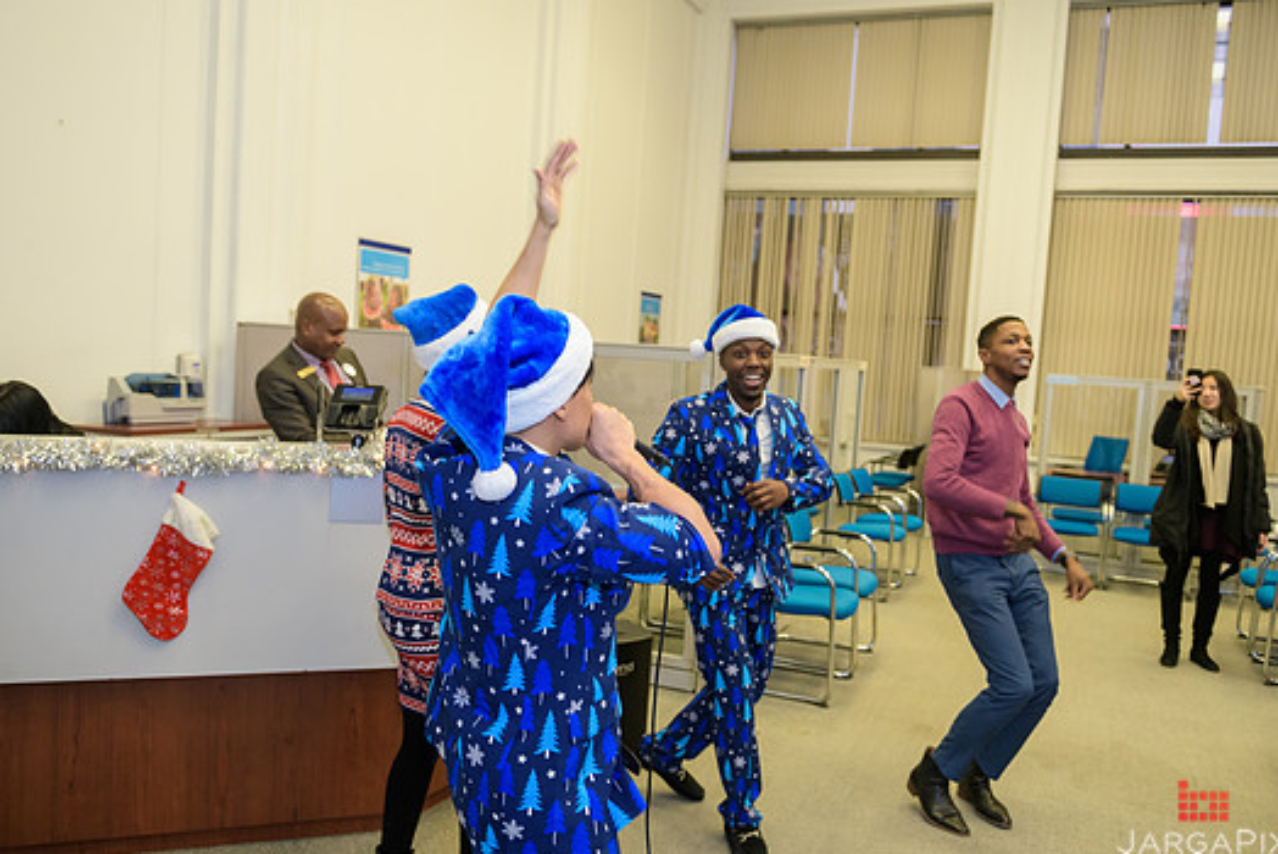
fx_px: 1101
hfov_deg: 60.3
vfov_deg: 42.4
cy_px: 436
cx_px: 644
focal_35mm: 31
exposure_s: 1/125
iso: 1000
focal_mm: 28
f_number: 3.2
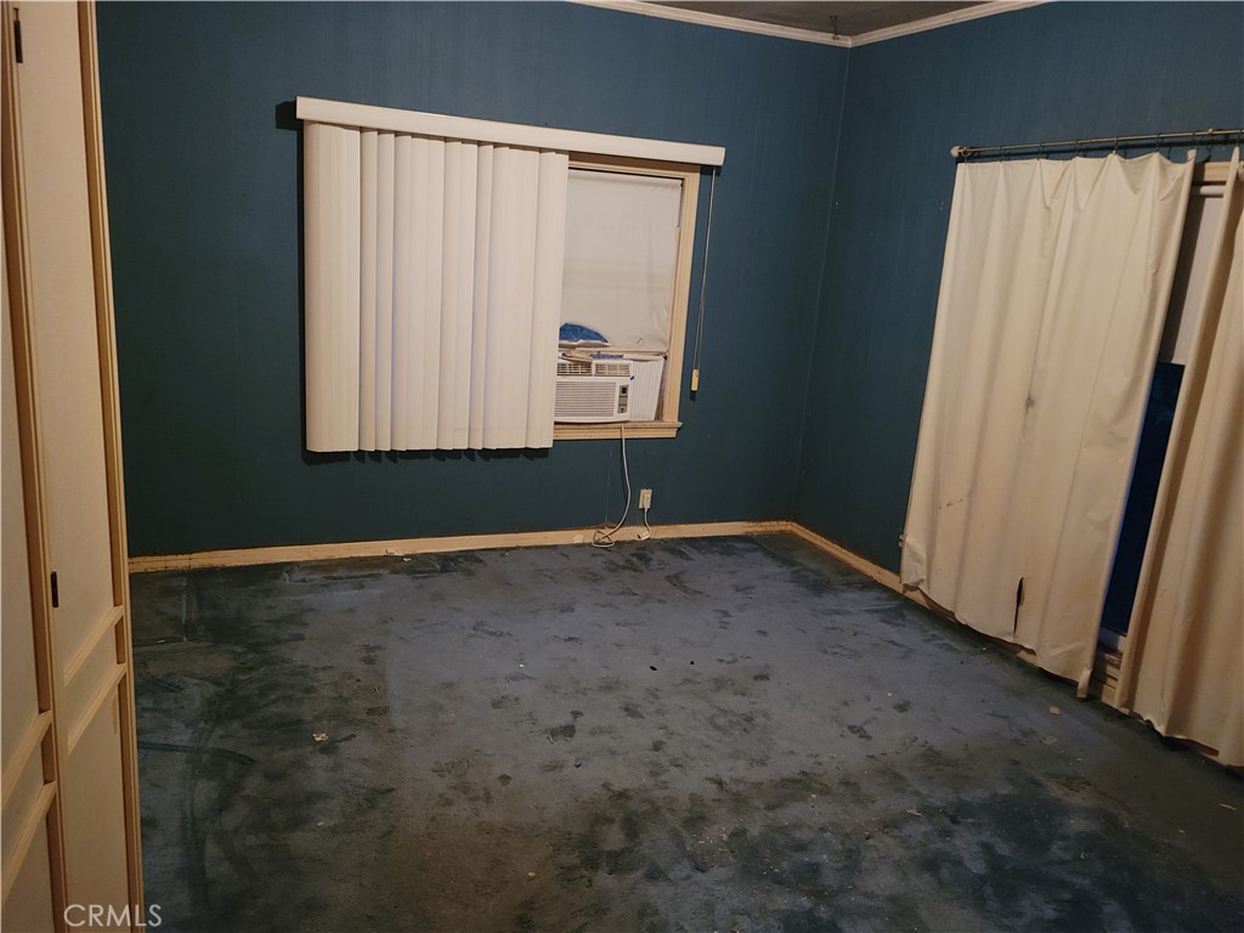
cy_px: 466
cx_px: 622
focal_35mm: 28
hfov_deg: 63.4
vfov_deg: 49.7
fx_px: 1006
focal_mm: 5.9
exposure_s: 1/15
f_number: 2
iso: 640
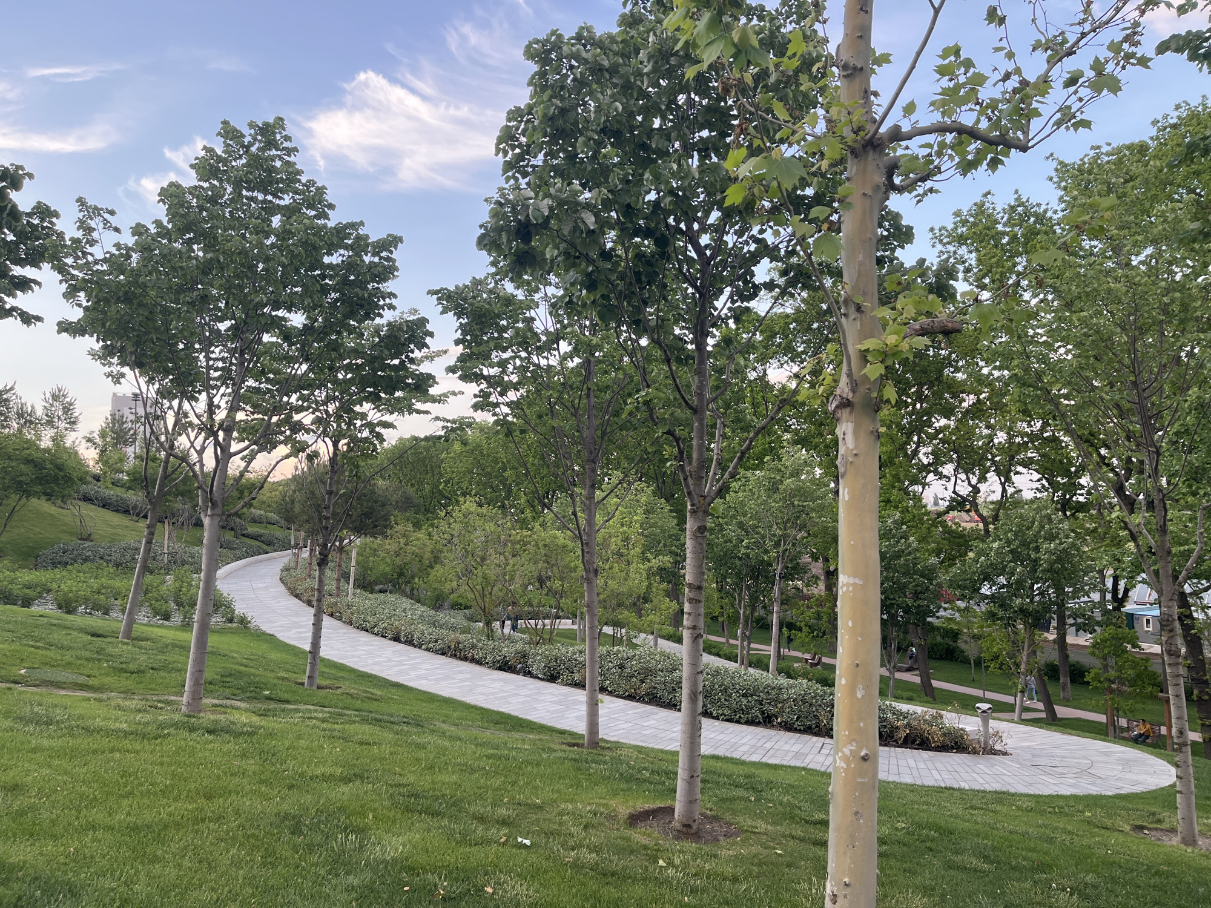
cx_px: 606
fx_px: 910
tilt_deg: +3.5
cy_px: 454
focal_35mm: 26
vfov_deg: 53.1
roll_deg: +1.9
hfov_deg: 67.3
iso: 50
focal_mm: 5.1
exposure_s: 1/138
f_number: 1.6
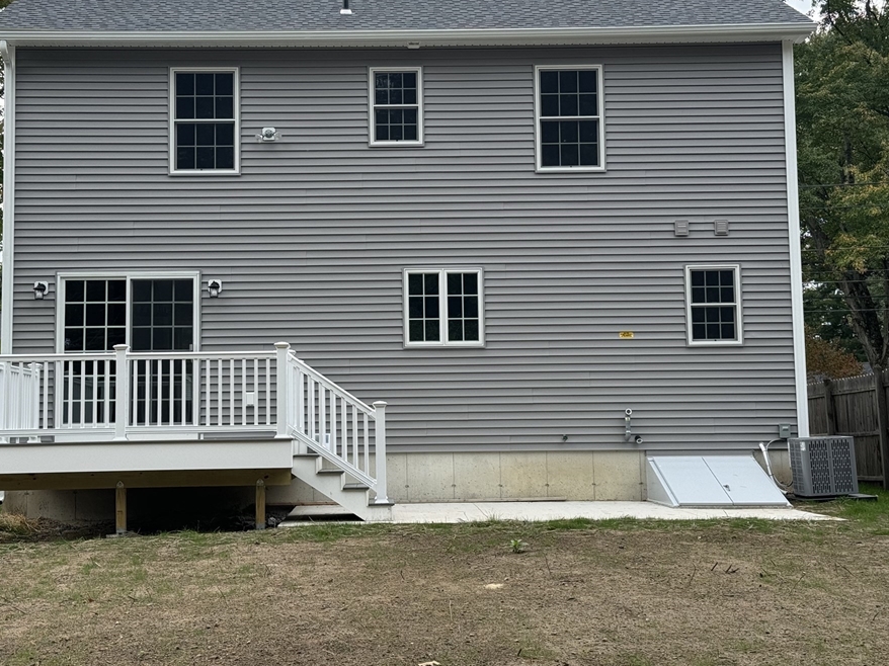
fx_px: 1438
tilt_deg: +5.0
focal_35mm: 56
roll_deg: +0.5
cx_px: 404
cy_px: 285
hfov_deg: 34.3
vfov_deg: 26.1
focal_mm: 6.76
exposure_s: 1/1059
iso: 64
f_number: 1.78
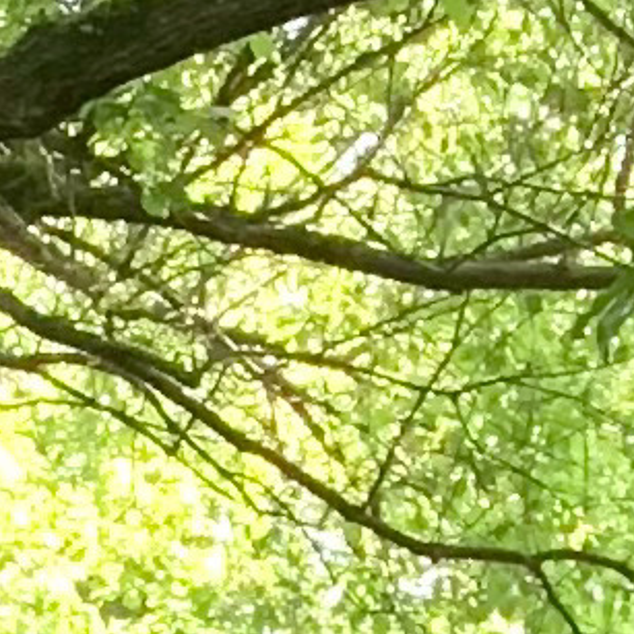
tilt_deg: +9.3
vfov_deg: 6.5
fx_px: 4206
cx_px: 1027
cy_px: 2718
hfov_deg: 8.4
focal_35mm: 203
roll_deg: -1.8
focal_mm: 4.25
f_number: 1.8
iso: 64
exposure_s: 1/121
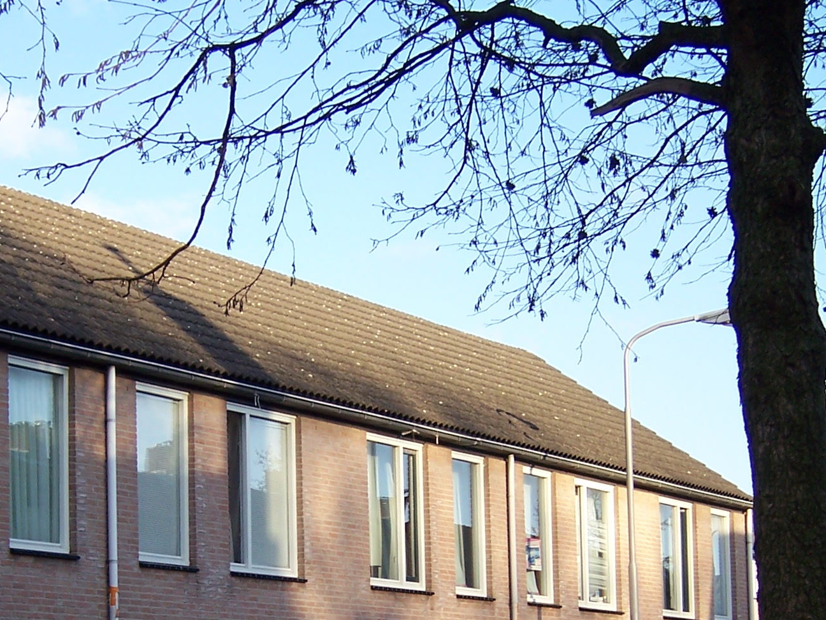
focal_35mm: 96
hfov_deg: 20.4
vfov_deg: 15.2
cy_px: 549
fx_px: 2291
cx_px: 319
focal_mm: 9
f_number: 3.6
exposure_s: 1/250
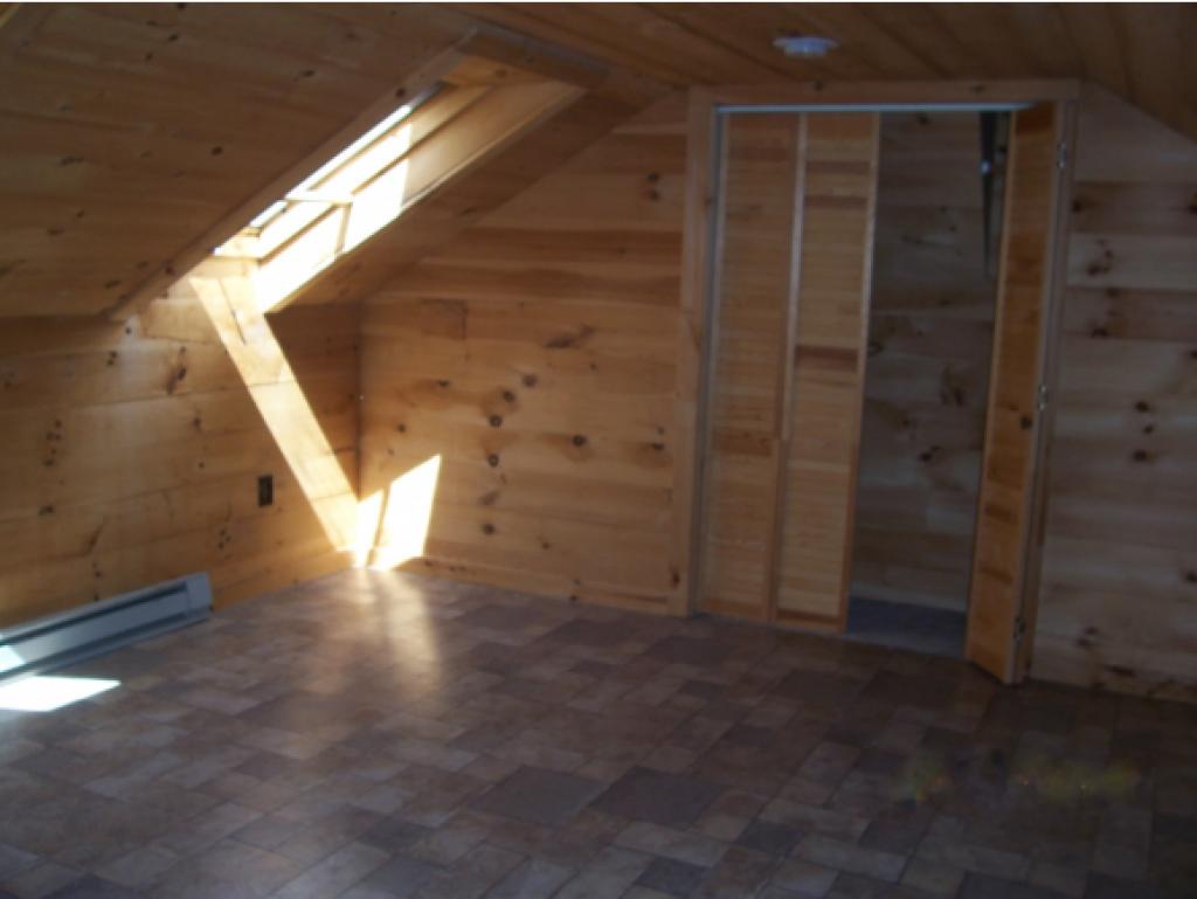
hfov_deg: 53.9
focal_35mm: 34
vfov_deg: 41.8
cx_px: 598
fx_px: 1176
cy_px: 450
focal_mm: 5.6
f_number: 2.7
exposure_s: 1/60
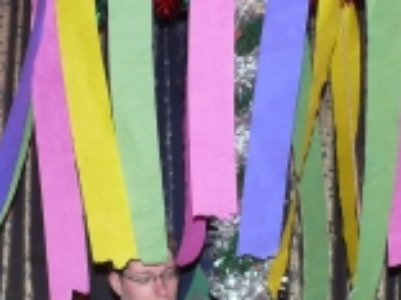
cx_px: 218
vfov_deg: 13.2
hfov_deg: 17.6
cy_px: 124
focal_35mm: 112
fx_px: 1297
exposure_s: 1/30
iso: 200
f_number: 2.8
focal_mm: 7.4
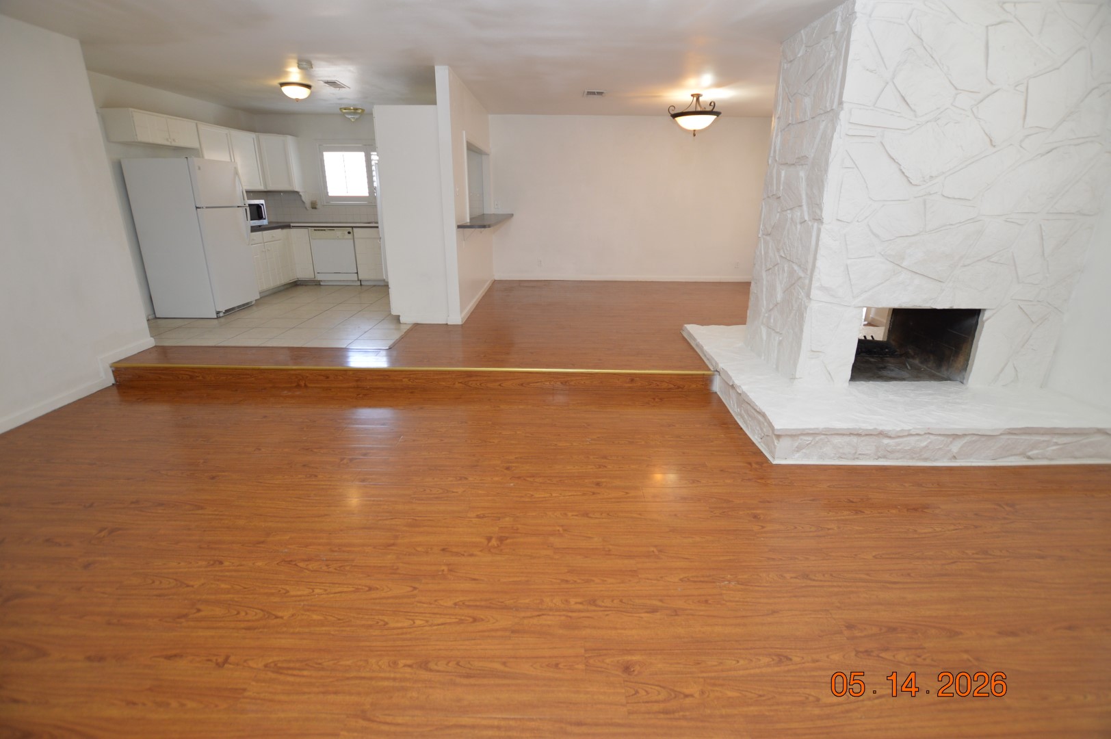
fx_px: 463
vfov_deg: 77.2
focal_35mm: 15
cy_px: 370
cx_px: 556
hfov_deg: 100.4
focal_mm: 10
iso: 400
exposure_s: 1/60
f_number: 4
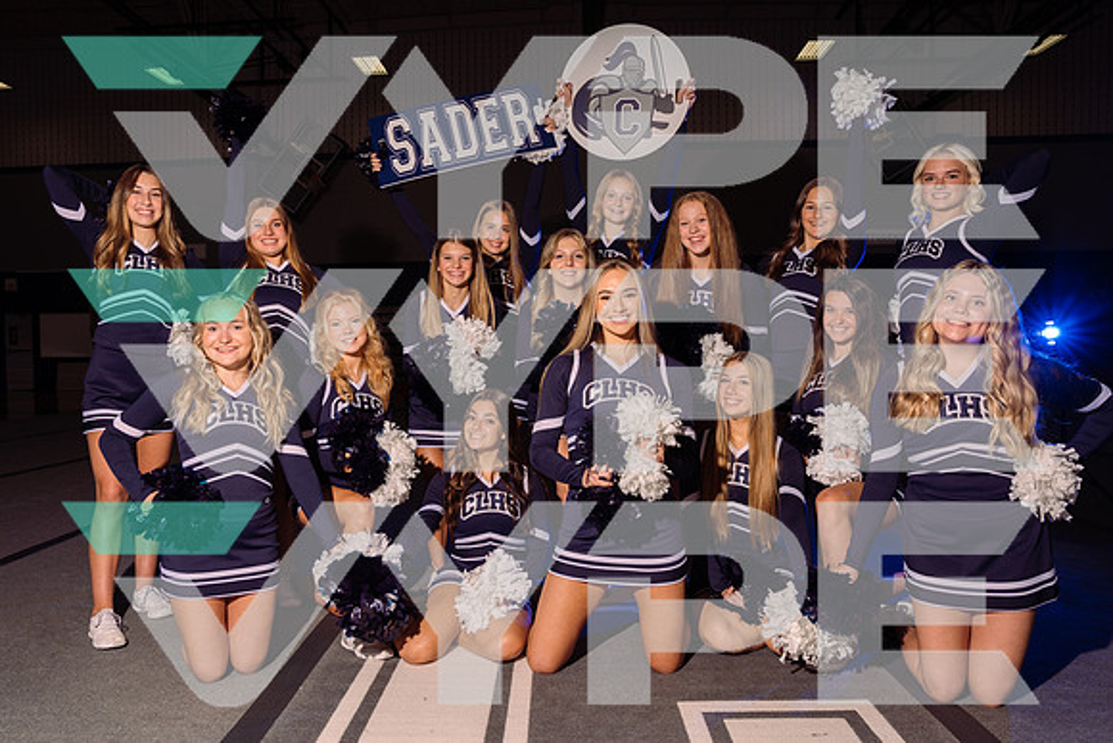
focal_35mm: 27
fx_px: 841
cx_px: 531
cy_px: 372
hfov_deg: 67.0
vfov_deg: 47.7
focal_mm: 26
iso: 100
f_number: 8
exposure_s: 1/250
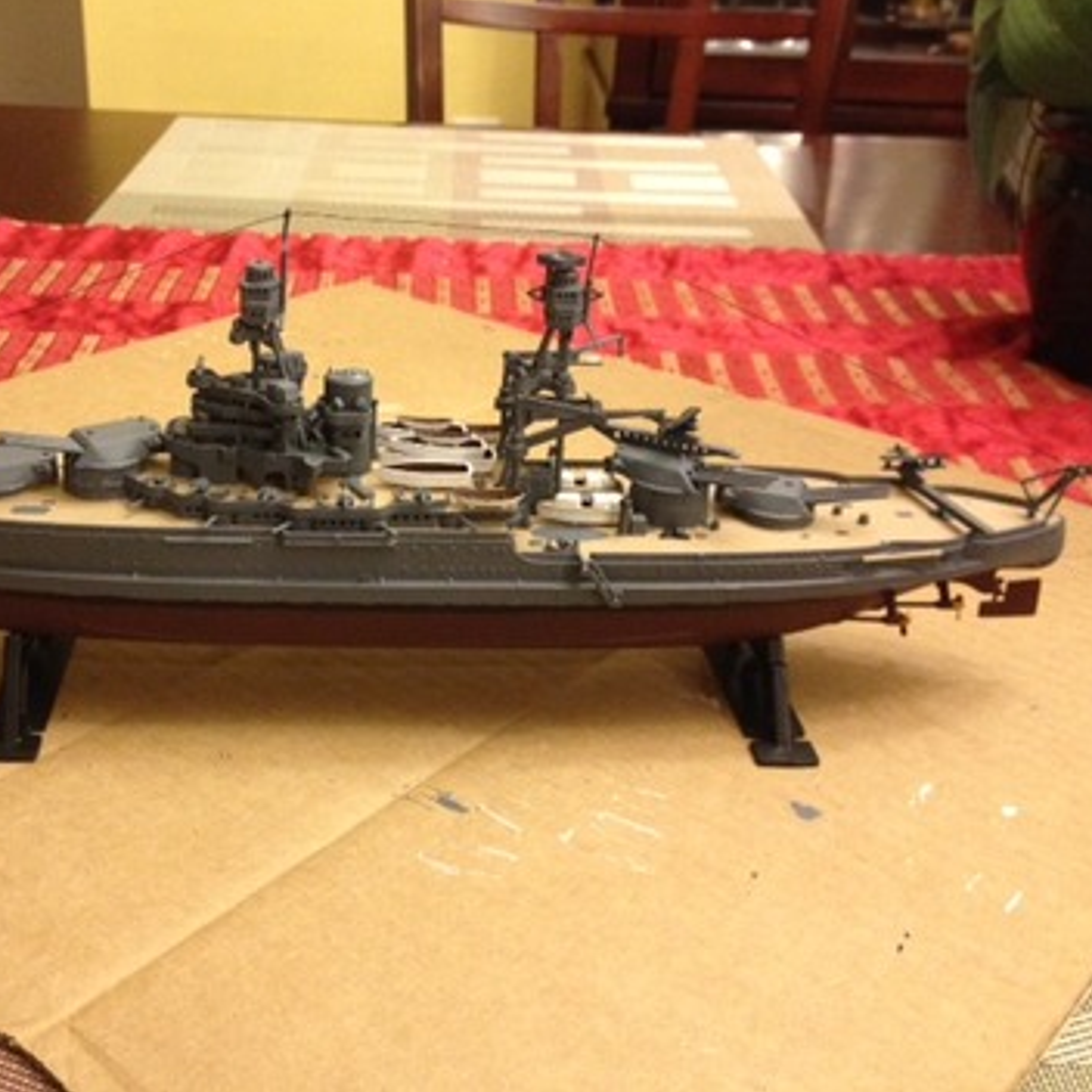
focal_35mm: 44
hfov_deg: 38.0
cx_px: 388
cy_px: 513
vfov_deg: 38.3
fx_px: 1570
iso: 320
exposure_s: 1/20
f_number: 2.4
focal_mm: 4.28
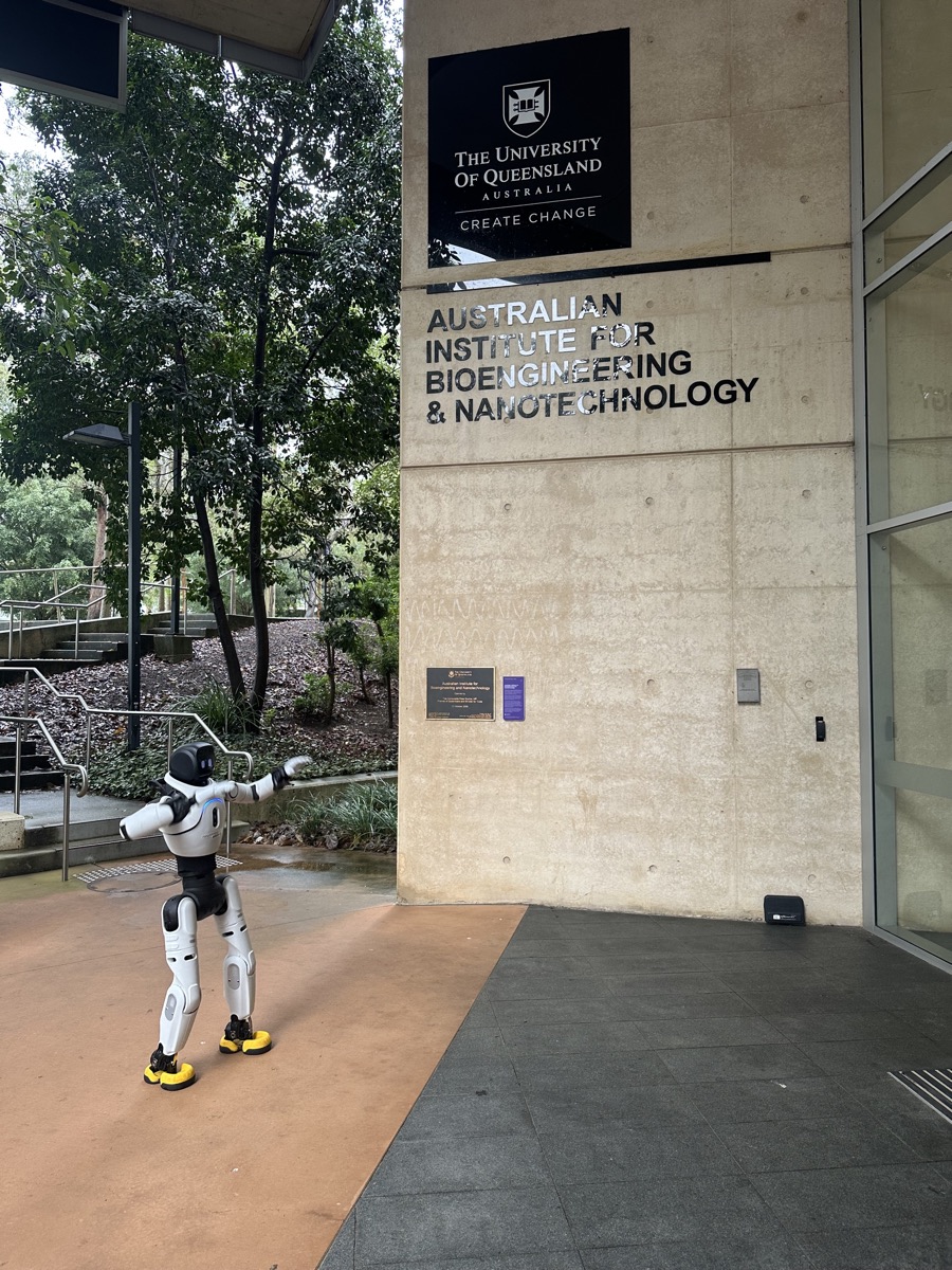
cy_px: 635
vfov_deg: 71.6
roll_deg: -1.6
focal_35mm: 24
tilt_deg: +2.7
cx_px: 476
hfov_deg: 56.8
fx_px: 880
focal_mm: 6.86
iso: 125
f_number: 1.78
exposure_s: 1/100
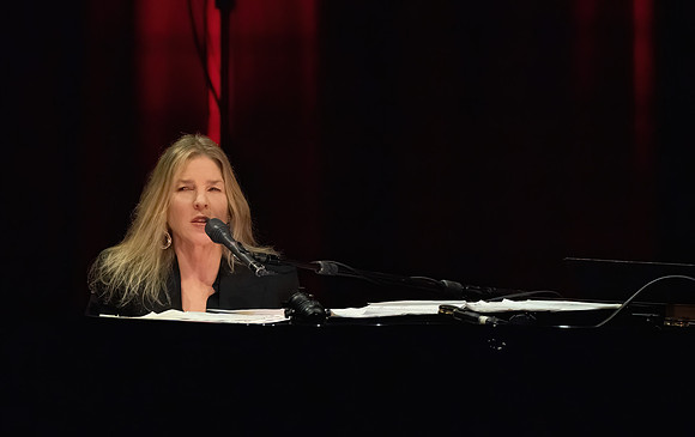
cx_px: 316
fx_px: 10166
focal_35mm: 536
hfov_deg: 3.9
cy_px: 239
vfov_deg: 2.5
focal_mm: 400
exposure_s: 1/320
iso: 16000
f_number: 8
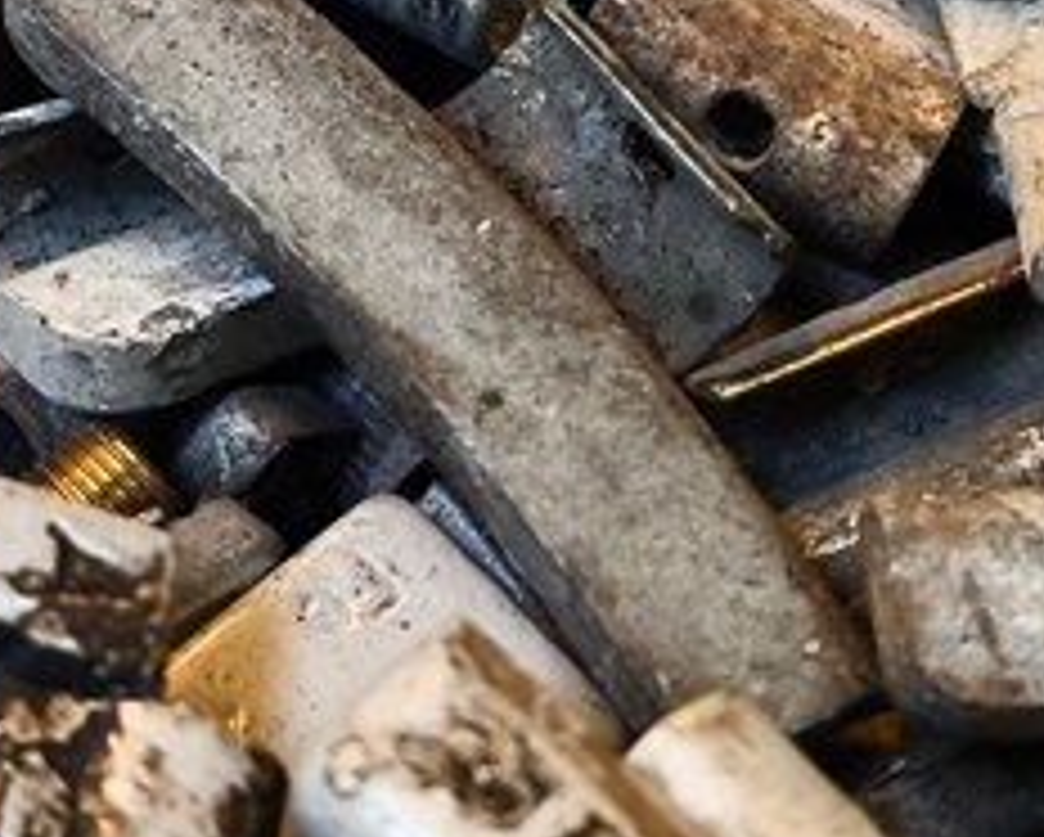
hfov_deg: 16.6
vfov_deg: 13.3
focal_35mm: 116
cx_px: 544
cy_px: 184
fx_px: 3587
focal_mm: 8.67
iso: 627
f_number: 1.75
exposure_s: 1/100
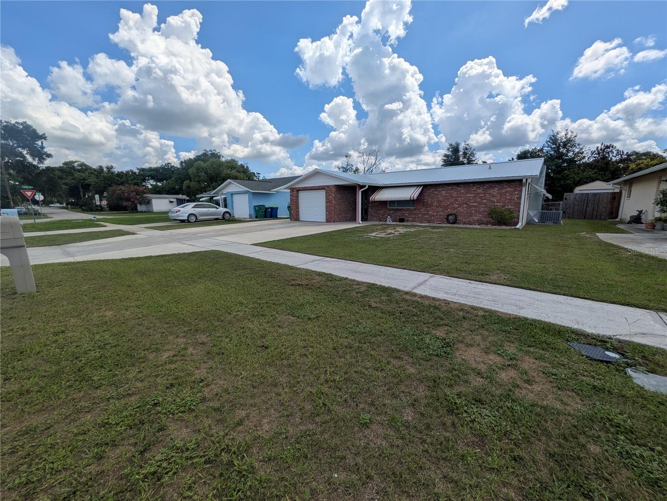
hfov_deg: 102.1
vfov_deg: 85.7
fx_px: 270
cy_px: 250
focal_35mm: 14
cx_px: 334
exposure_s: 1/2404
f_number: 2.2
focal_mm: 1.83
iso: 48
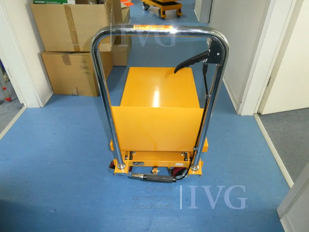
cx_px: 154
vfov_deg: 56.8
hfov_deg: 71.6
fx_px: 214
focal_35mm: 24
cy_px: 116
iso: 800
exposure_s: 1/60
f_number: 3.3
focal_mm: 4.3
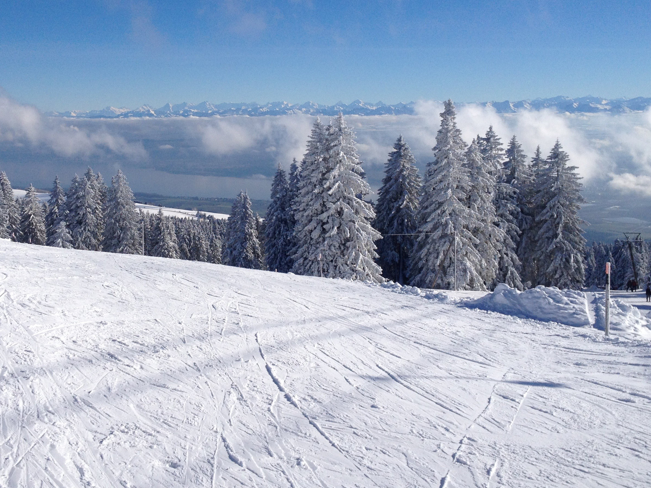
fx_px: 903
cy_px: 182
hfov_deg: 39.5
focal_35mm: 48
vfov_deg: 30.1
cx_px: 270
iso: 50
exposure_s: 1/4255
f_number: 2.4
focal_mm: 4.28
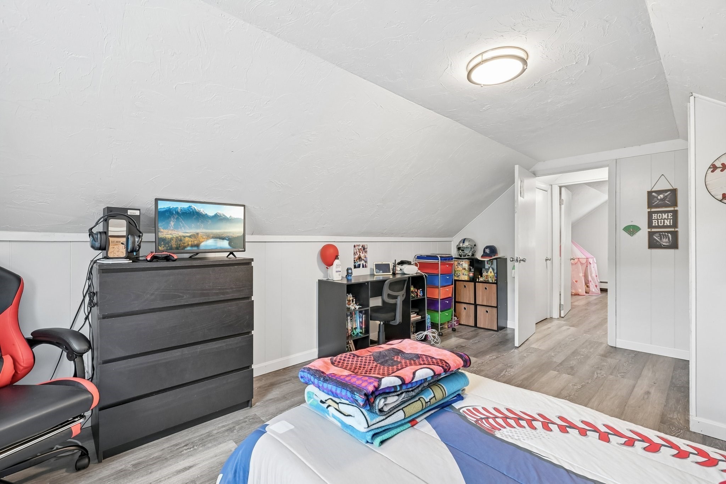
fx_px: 323
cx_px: 363
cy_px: 242
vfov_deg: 73.7
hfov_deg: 96.7
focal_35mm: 16
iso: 400
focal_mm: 16
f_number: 8
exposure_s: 1/4
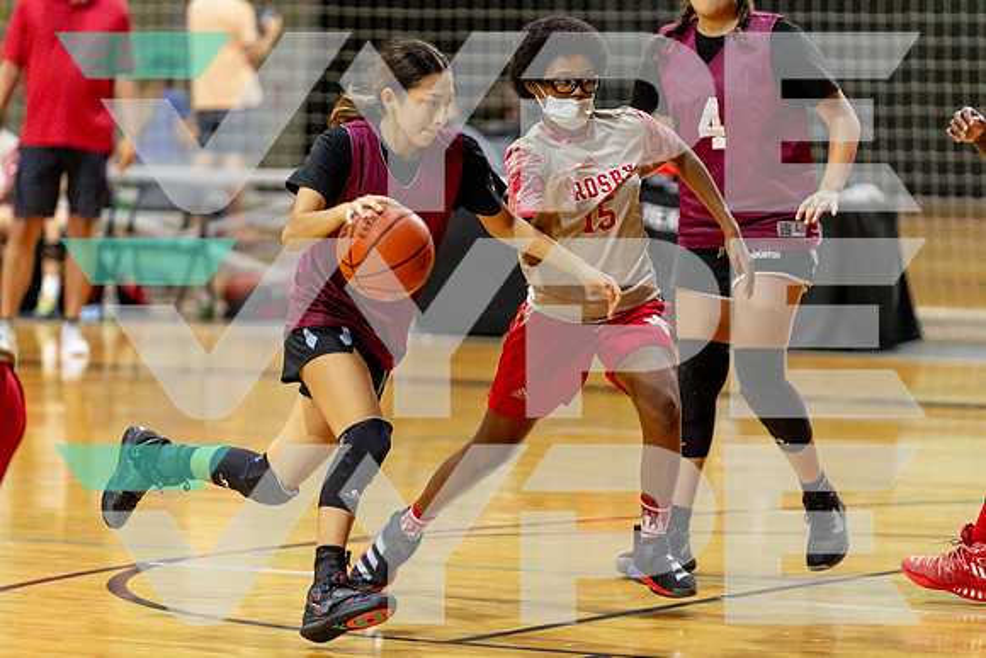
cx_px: 513
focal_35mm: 208
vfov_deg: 6.6
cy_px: 324
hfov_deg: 9.9
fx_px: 5710
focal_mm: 192
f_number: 2.8
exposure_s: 1/800
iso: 2500
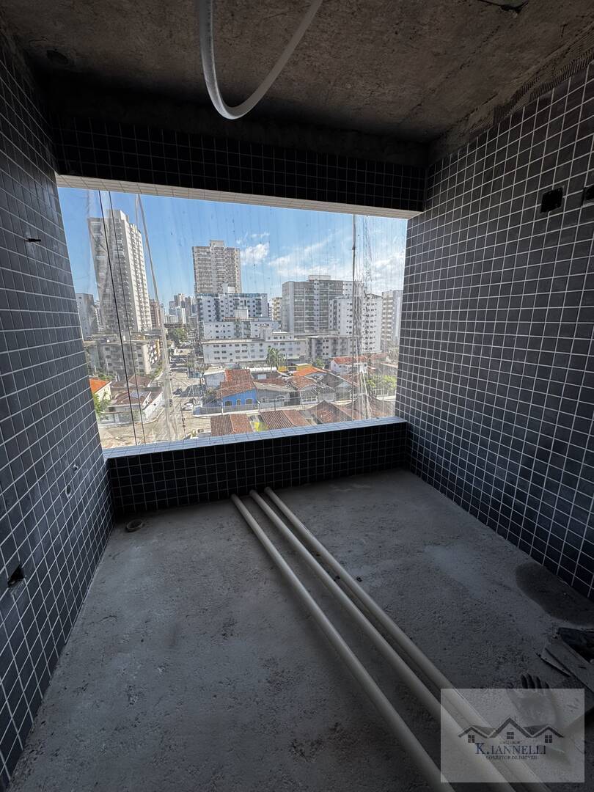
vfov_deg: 102.1
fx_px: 320
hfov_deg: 85.7
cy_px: 396
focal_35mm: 14
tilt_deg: -14.3
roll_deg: -0.2
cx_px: 297
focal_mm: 2.22
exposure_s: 1/899
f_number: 2.2
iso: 40
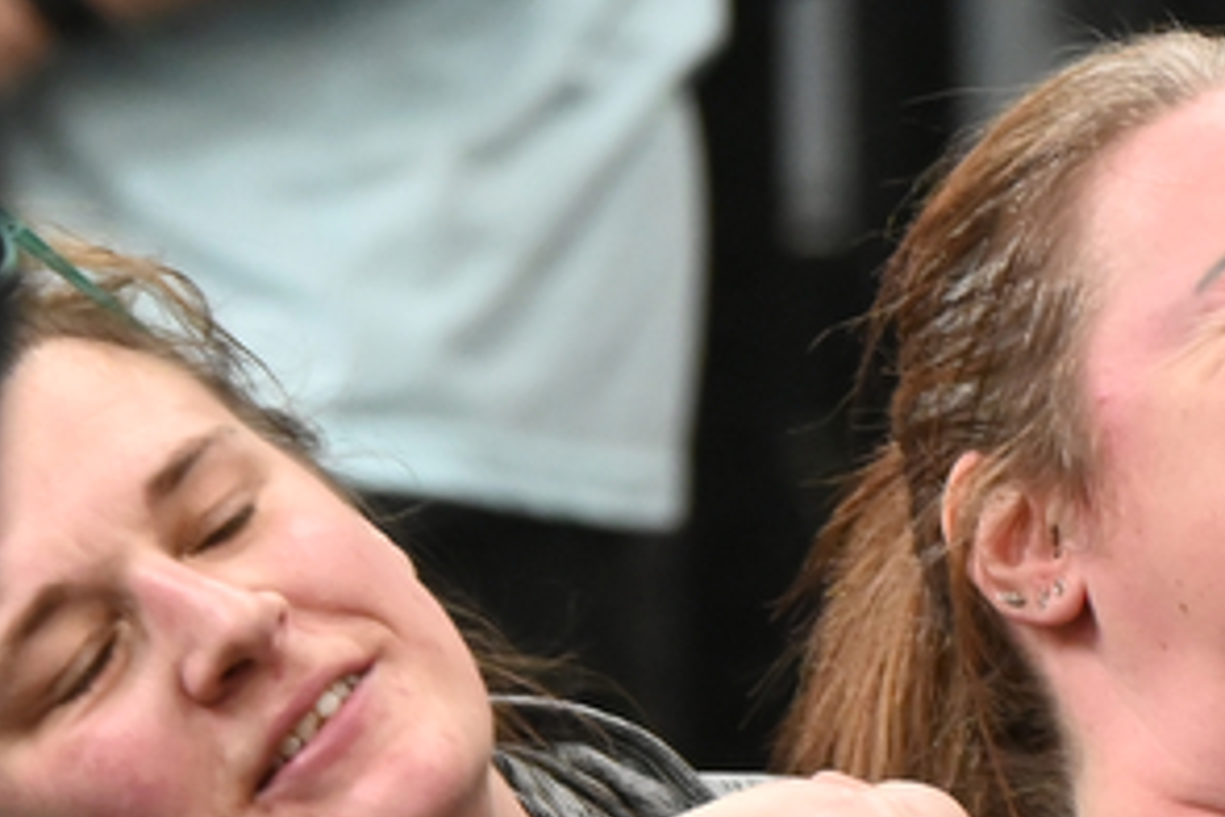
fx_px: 26233
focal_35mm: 771
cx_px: 2129
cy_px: 579
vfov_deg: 1.8
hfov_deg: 2.7
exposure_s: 1/320
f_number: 4.5
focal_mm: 140
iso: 2000
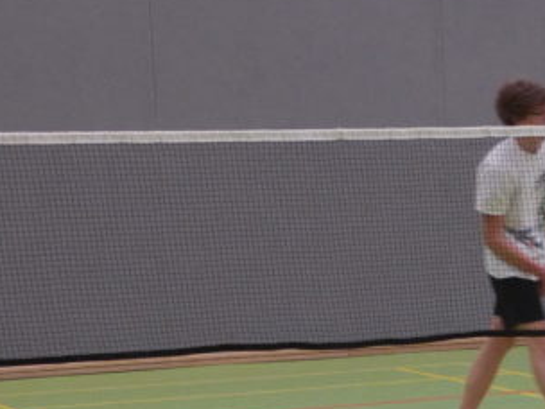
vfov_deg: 8.9
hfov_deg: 11.6
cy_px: 504
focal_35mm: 165
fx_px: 2598
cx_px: 764
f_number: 2.8
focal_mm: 8.7
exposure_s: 1/60
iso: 250
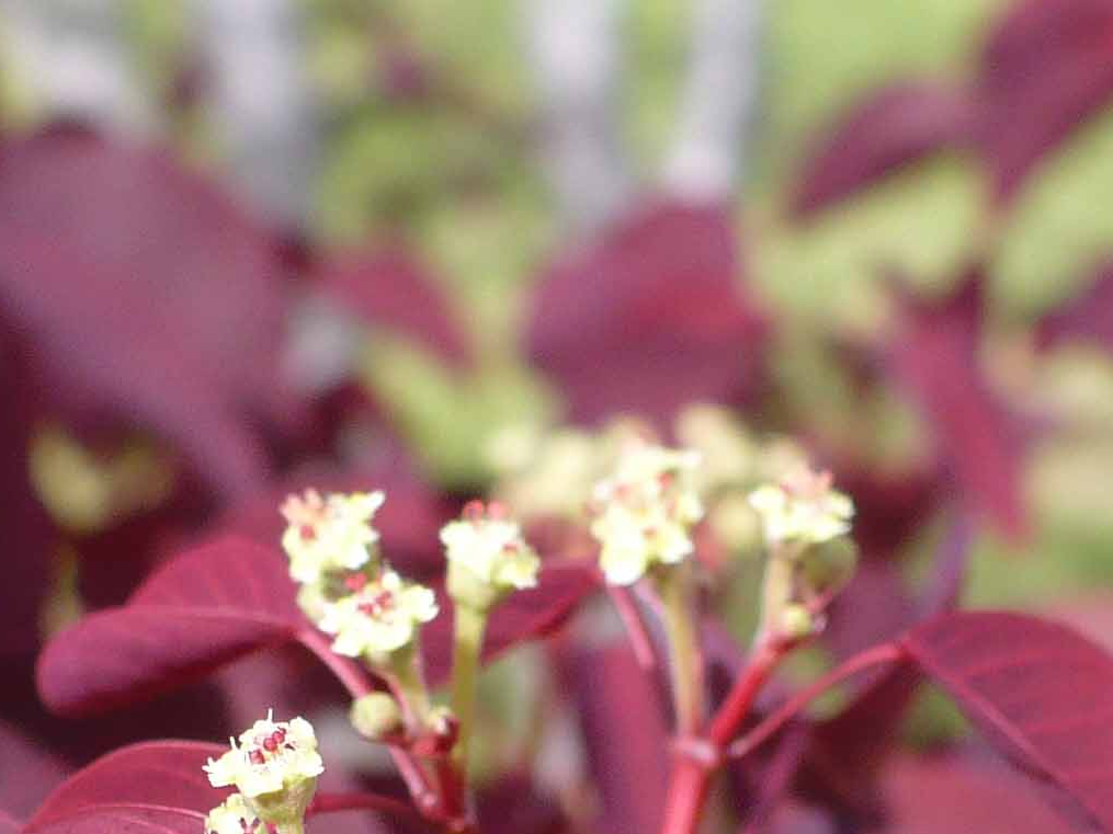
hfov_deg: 17.6
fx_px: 3601
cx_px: 657
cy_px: 999
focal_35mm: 112
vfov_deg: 12.9
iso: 100
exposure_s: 1/500
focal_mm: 6.1
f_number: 2.8
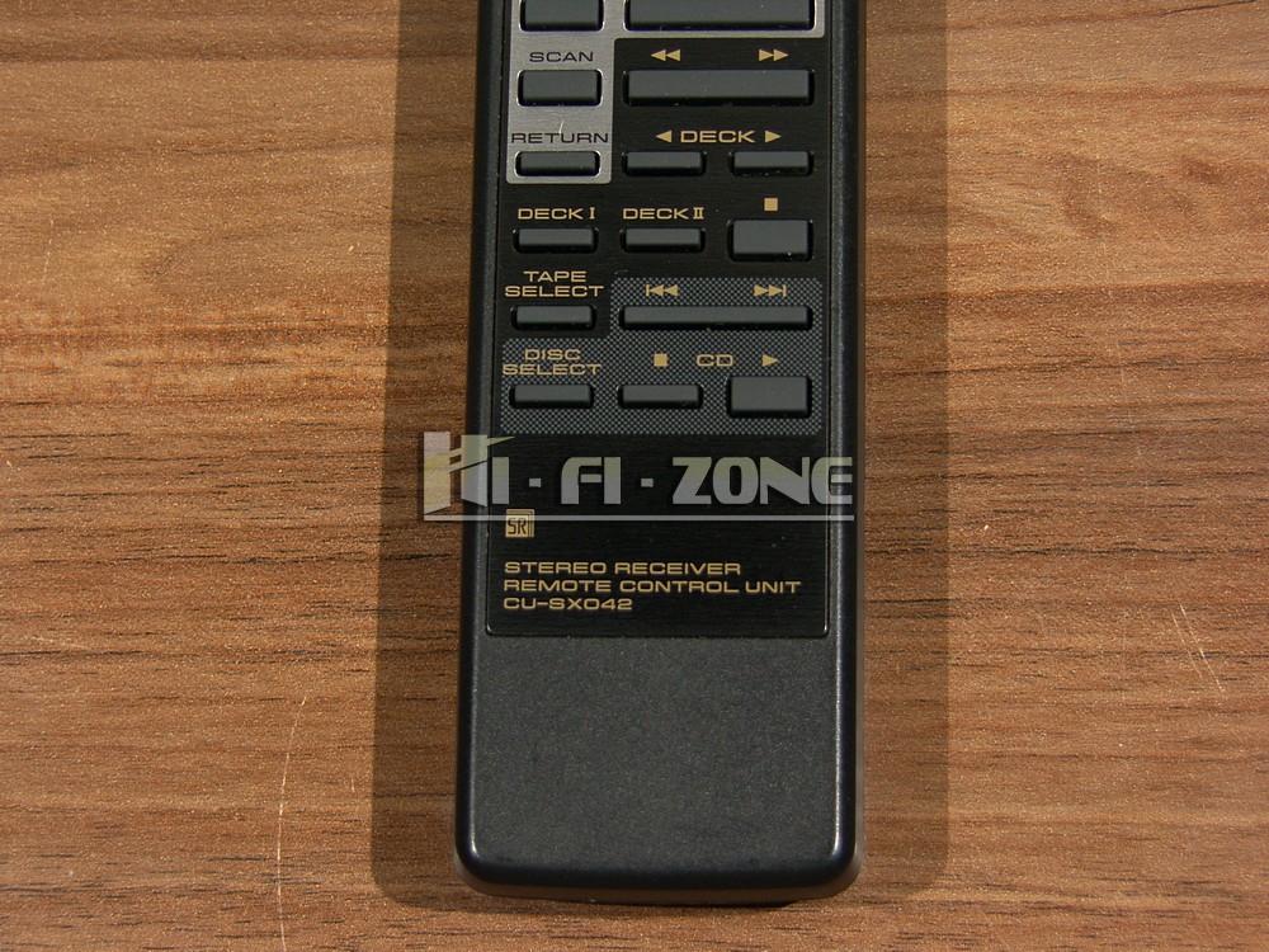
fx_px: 3299
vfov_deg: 16.4
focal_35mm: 90
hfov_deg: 21.8
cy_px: 476
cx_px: 634
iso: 50
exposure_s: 1/100
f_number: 3.2
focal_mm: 23.2
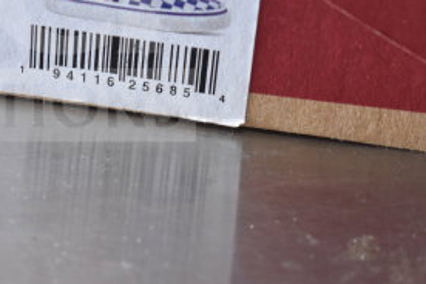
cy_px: 19
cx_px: 22
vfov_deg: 8.6
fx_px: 1881
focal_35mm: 159
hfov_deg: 12.8
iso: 1000
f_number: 5.3
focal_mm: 48
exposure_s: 1/80
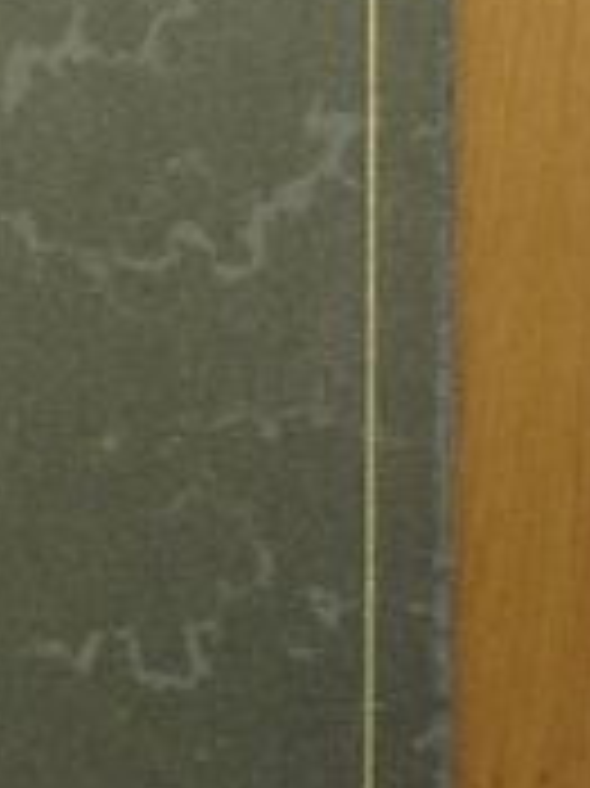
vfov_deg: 10.9
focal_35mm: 181
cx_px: -135
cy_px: 448
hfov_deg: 8.1
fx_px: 4118
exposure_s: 1/30
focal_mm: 11.7
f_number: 3.5
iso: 107
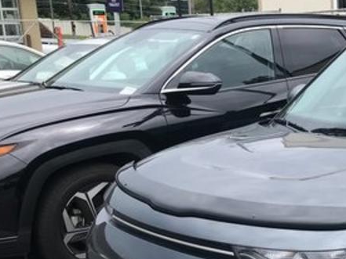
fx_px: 650
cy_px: 221
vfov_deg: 22.2
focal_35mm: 65
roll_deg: +0.0
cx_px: 393
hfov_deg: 27.0
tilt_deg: -14.1
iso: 20
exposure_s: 1/997
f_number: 1.8
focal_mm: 3.99
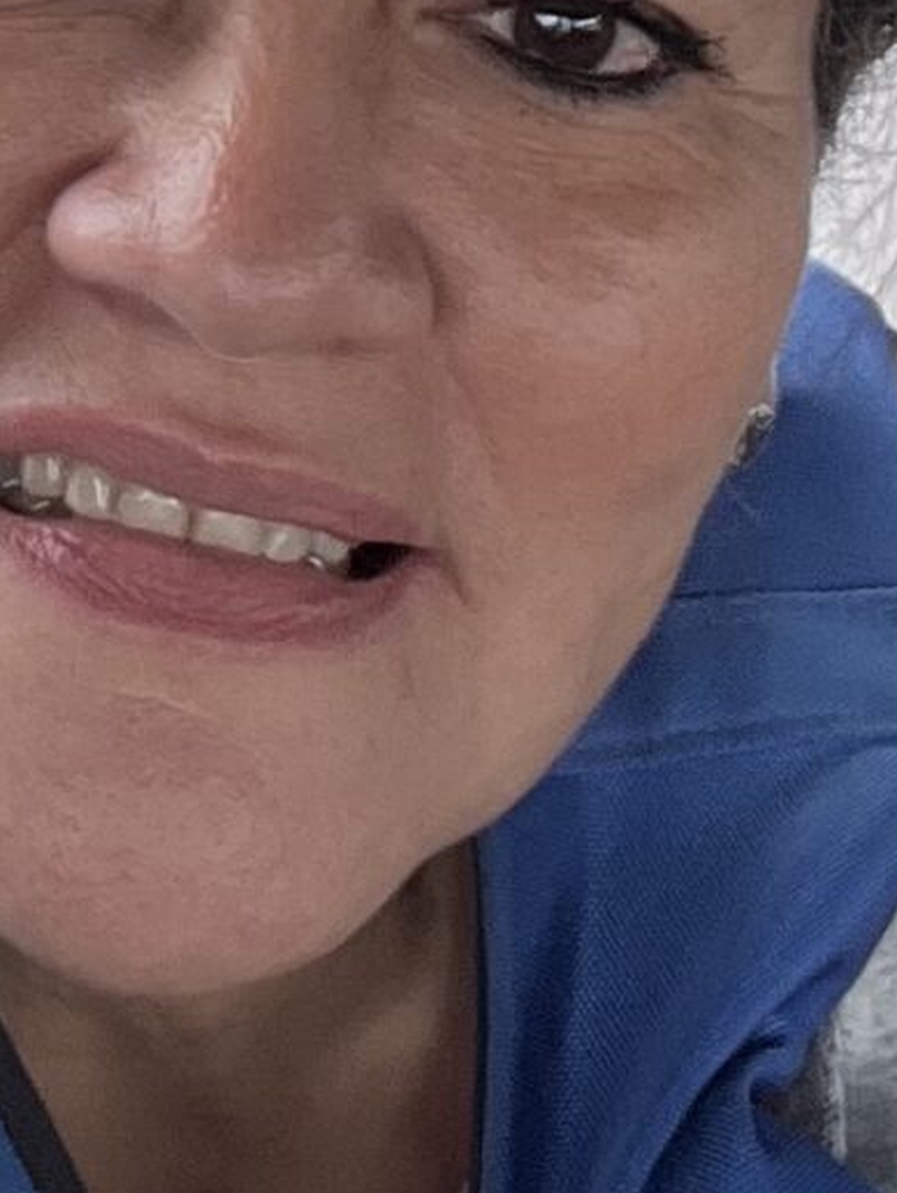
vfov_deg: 12.5
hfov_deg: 9.4
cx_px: -858
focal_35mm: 149
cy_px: -693
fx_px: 5142
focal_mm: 2.71
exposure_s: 1/131
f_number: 2.2
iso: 50
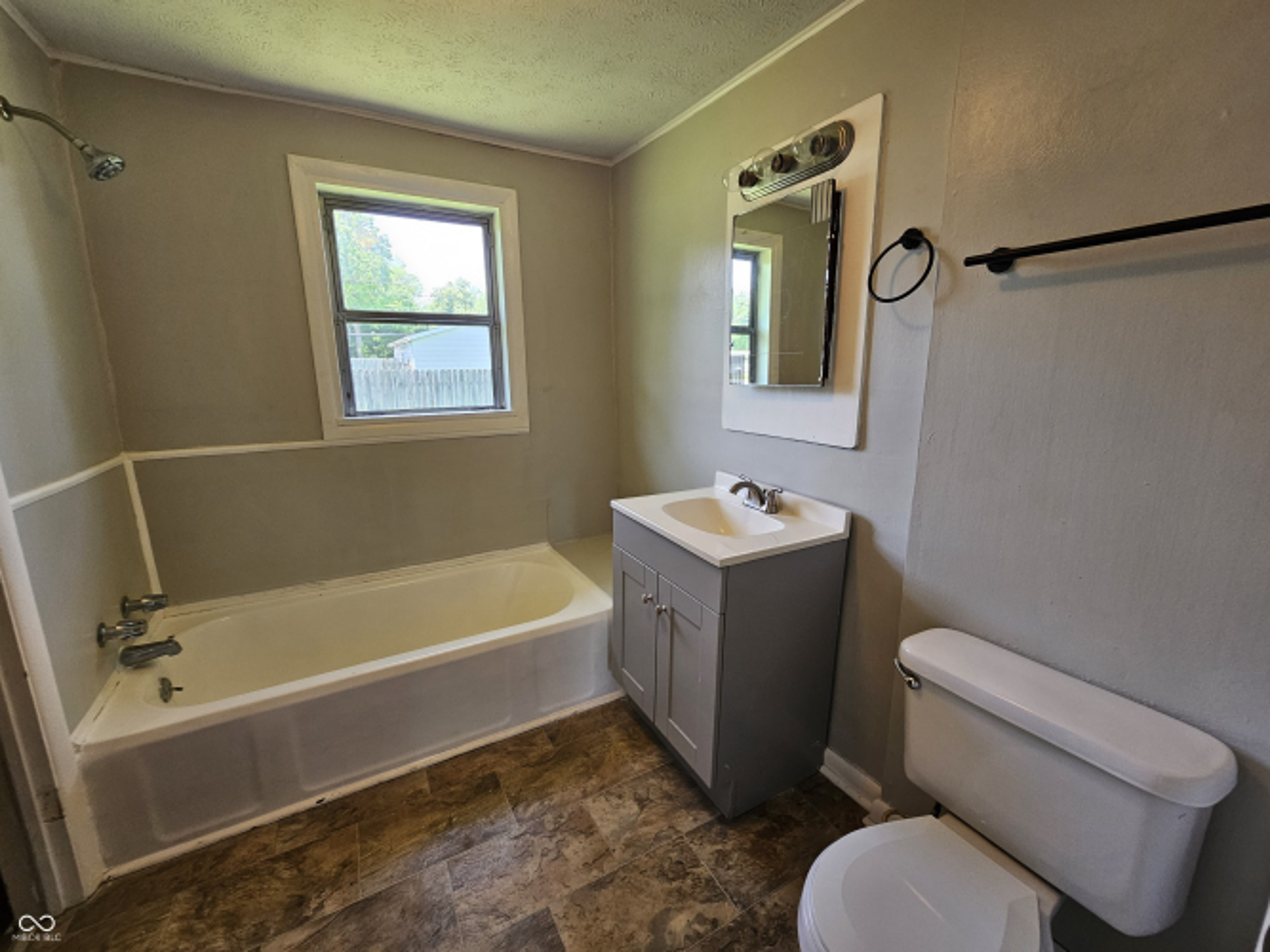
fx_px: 477
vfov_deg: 89.9
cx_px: 635
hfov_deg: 106.2
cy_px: 476
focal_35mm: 13
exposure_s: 1/60
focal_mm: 2.2
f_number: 2.2
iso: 80
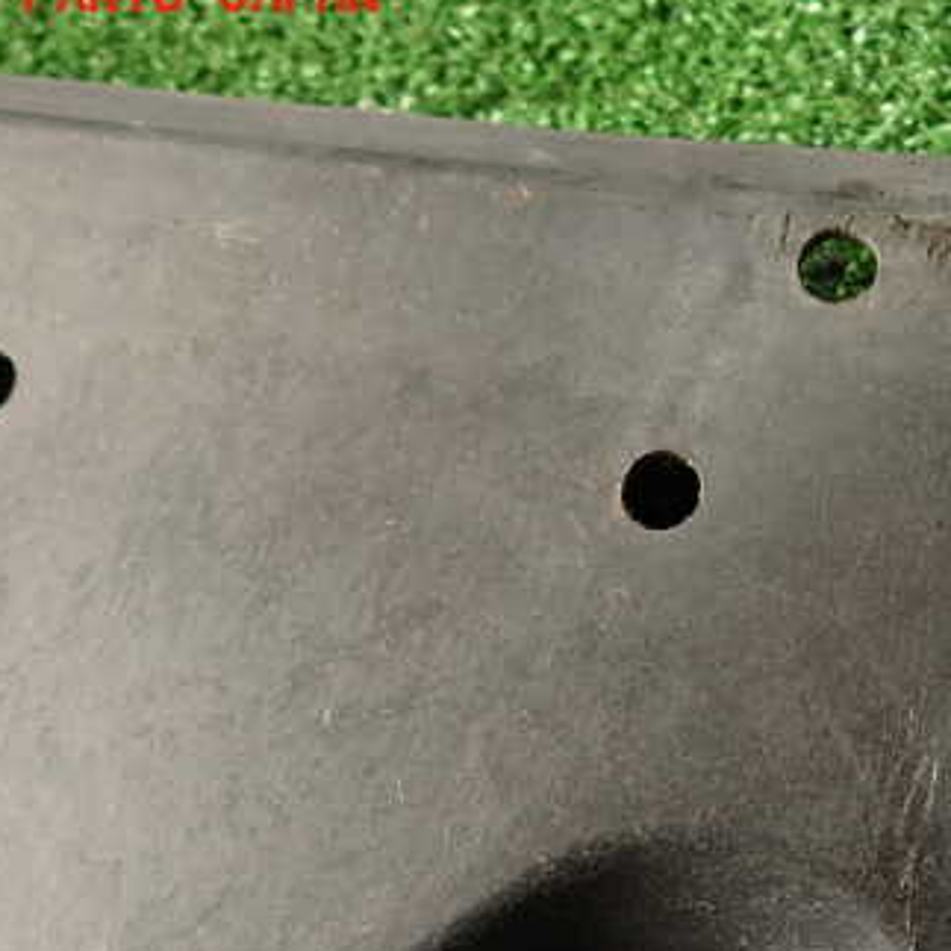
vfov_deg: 40.5
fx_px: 1274
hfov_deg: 39.7
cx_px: 727
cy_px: 618
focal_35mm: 41
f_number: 2
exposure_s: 1/60
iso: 160
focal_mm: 4.5
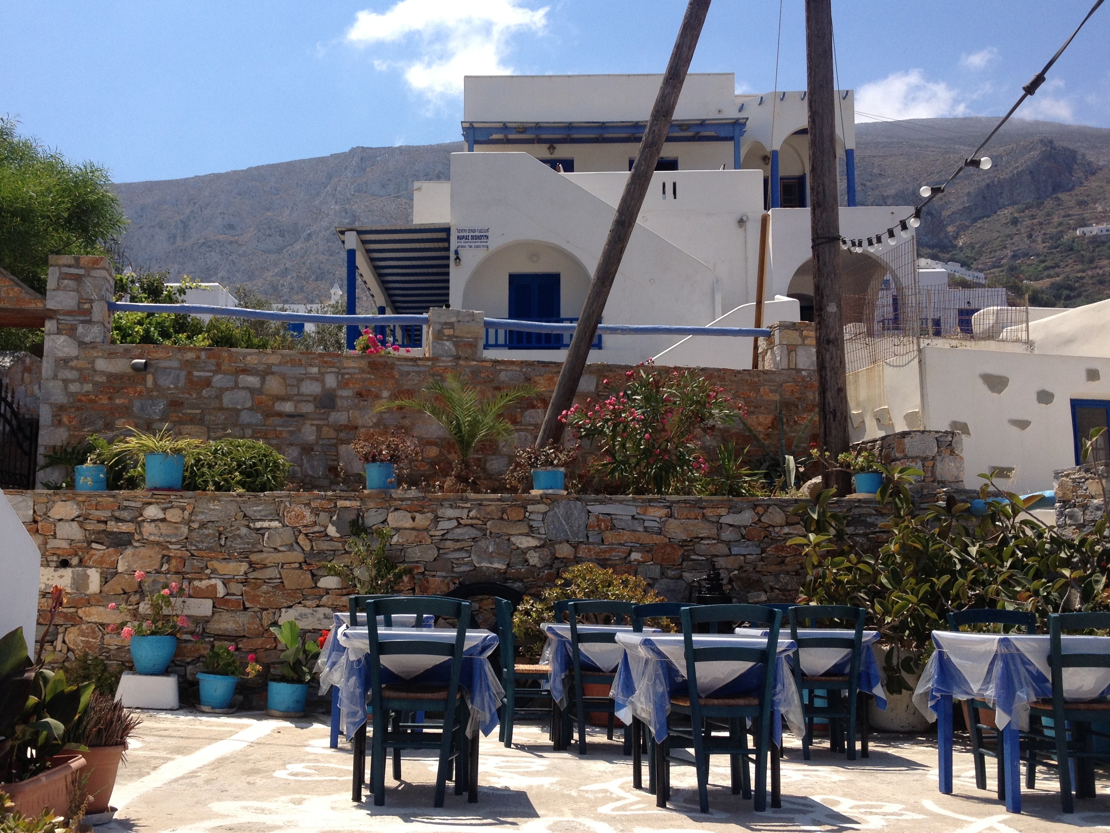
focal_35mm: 41
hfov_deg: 45.7
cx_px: 486
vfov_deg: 35.1
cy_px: 418
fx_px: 1315
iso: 50
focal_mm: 4.28
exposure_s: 1/1905
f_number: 2.4
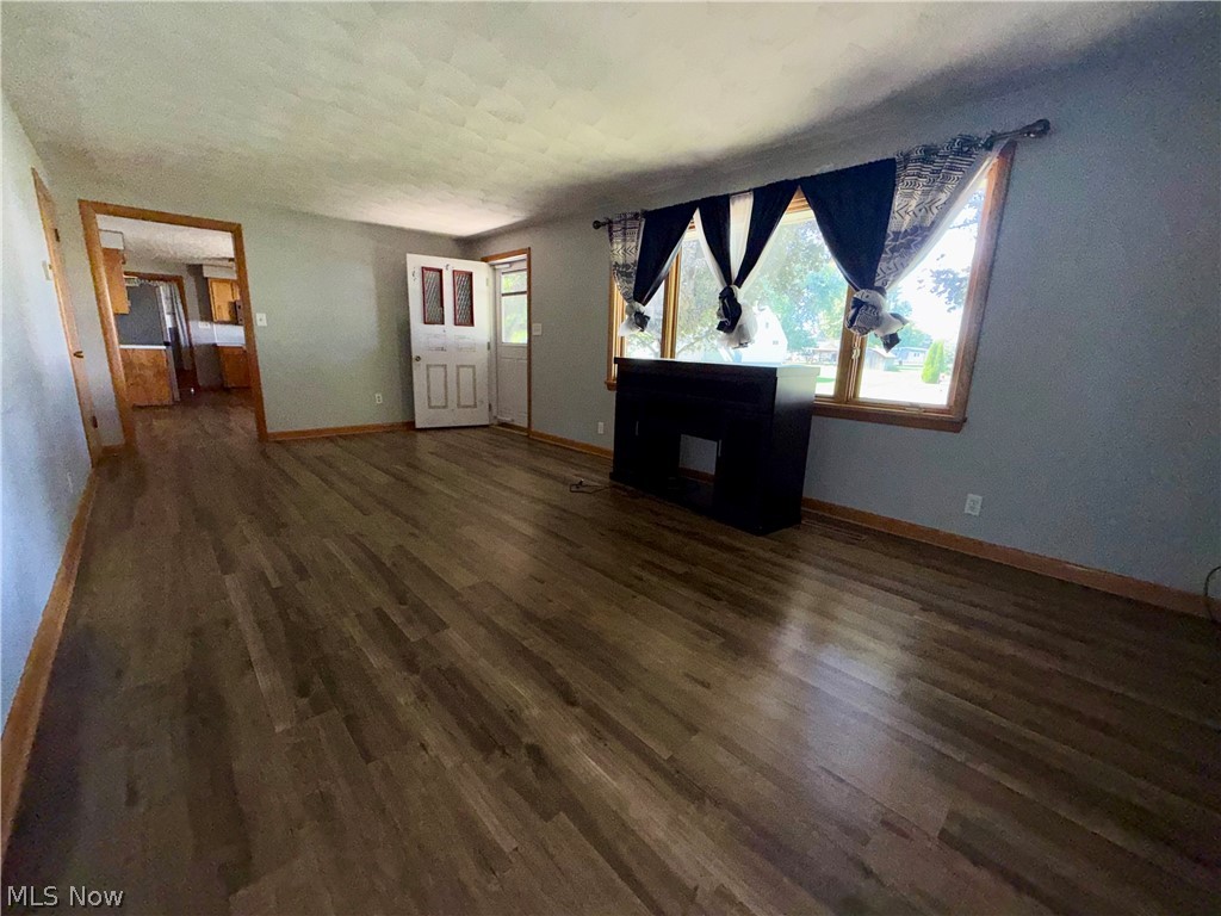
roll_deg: -1.8
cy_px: 458
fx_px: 494
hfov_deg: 102.1
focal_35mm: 14
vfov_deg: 85.7
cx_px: 610
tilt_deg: -12.6
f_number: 2.2
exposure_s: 1/117
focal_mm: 2.22
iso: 80
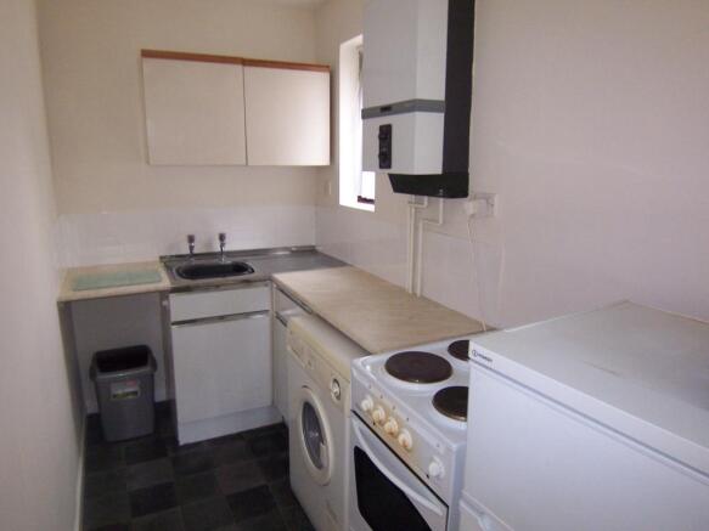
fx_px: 471
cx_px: 354
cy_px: 266
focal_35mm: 23
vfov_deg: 58.9
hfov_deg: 73.9
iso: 200
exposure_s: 1/30
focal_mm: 3.8
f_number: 2.8
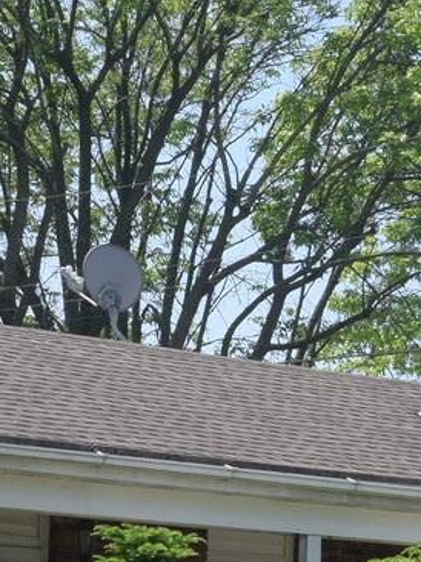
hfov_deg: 7.0
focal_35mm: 210
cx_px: 26
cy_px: 478
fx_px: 3409
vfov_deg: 9.4
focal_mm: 26
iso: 400
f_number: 11
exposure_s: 1/500
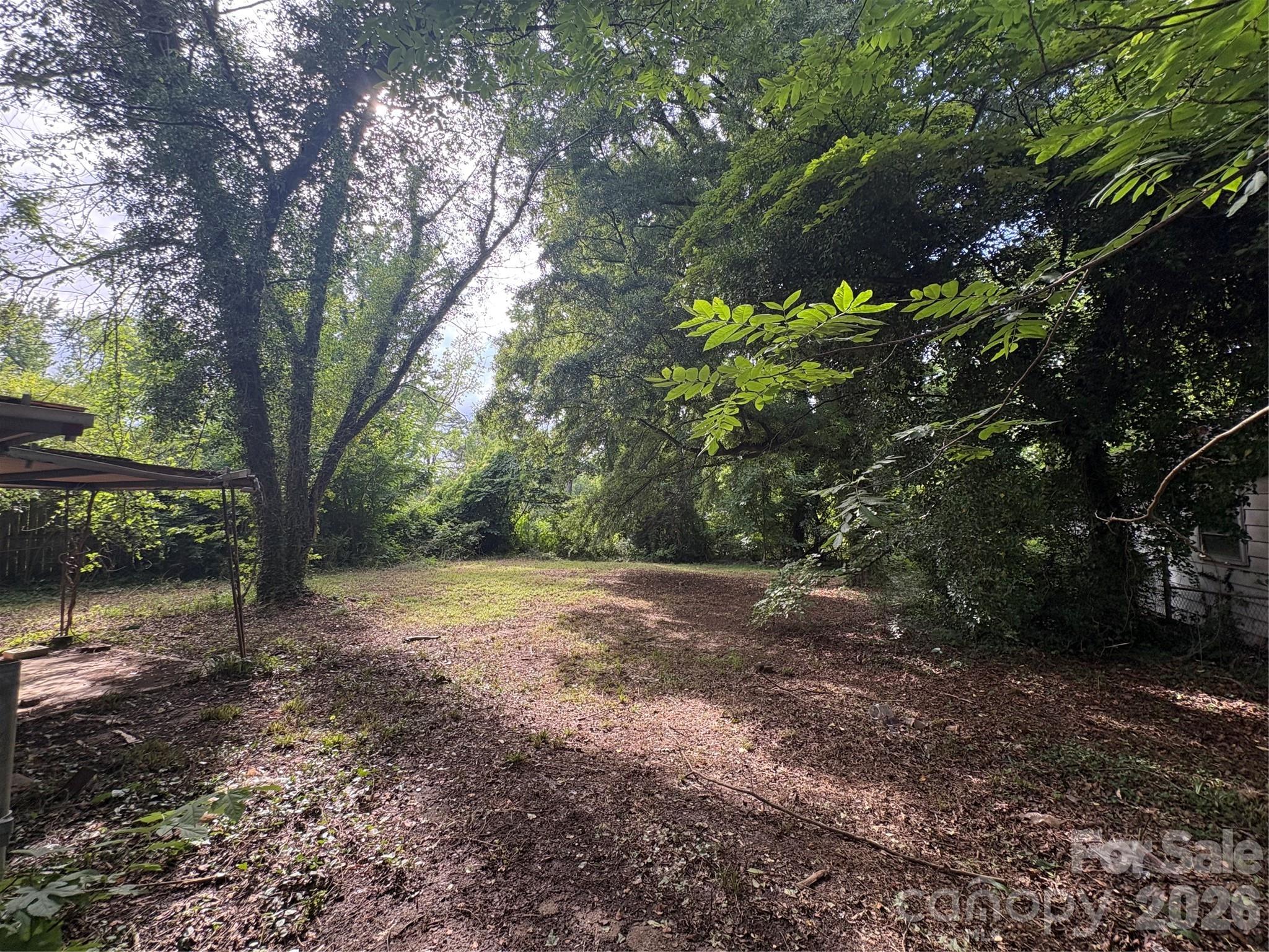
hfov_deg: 102.1
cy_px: 476
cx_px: 634
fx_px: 513
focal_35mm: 14
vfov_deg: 85.7
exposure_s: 1/202
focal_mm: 2.22
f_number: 2.2
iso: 64
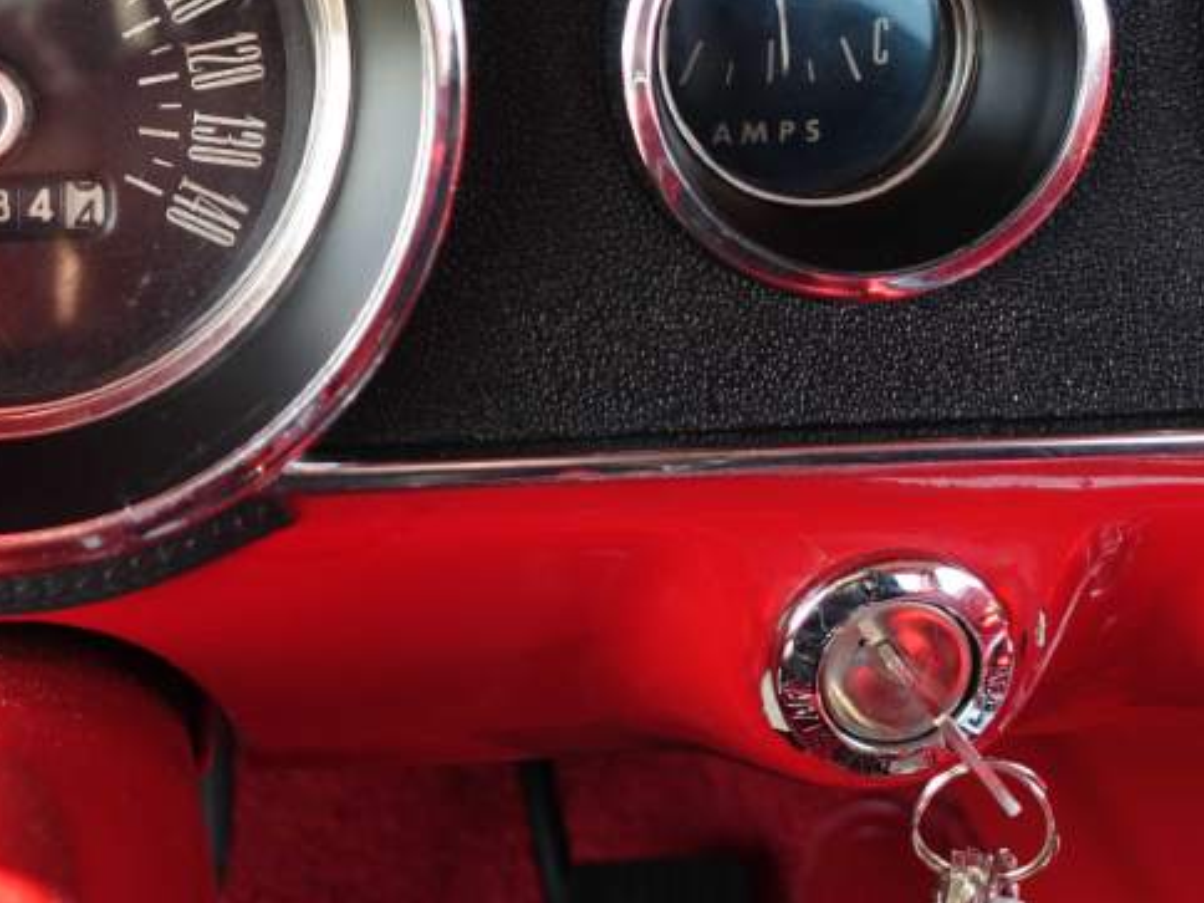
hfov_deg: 26.3
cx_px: 62
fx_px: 2469
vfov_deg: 20.2
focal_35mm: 71
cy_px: 30
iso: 125
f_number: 2.8
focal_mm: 11.45
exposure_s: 1/80
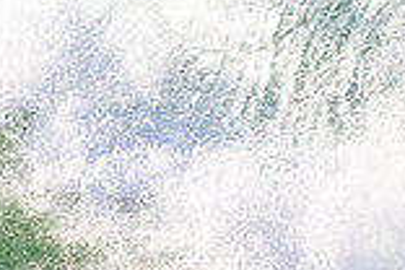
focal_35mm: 3539
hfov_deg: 0.6
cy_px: 53
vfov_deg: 0.4
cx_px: -430
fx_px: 39811
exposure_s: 1/2000
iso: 900
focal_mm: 800
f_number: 11
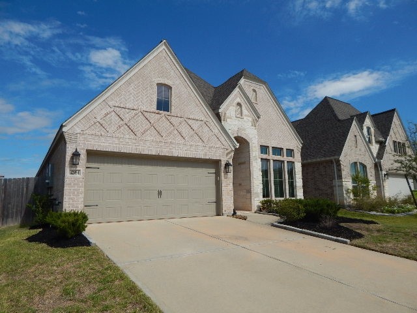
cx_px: 208
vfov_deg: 61.1
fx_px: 265
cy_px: 156
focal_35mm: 22
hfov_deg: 76.4
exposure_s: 1/1000
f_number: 6
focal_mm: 4
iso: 125
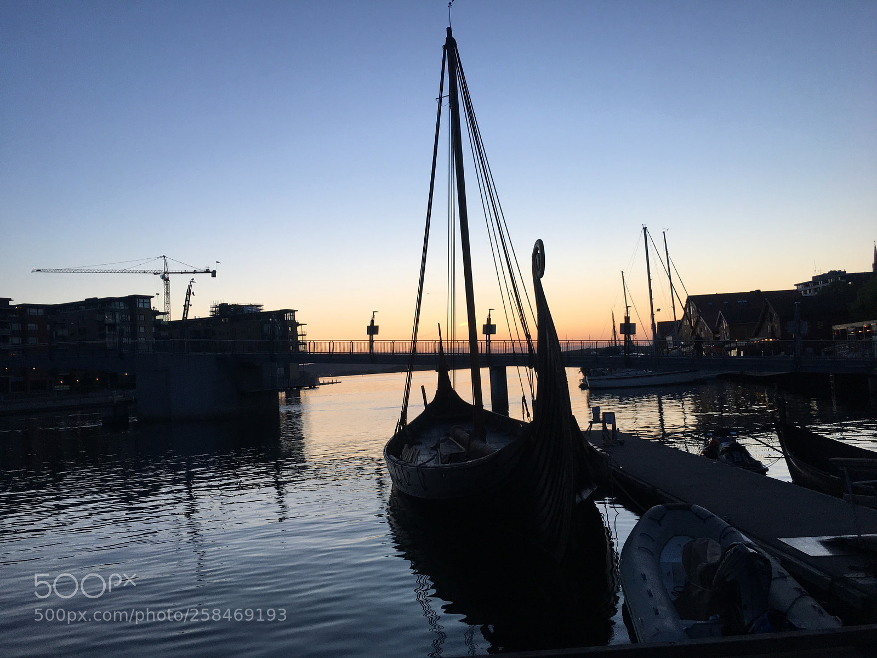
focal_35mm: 29
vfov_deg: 48.2
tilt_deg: +1.7
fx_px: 735
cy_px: 329
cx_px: 438
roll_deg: +3.7
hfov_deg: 61.7
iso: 40
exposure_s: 1/100
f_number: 2.2
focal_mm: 4.15
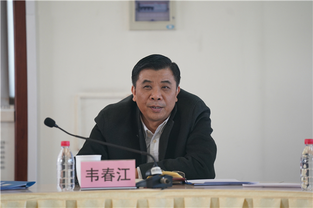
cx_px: 156
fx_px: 1738
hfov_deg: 10.3
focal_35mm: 200
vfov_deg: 6.9
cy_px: 104
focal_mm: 200
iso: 1250
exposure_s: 1/200
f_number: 2.8
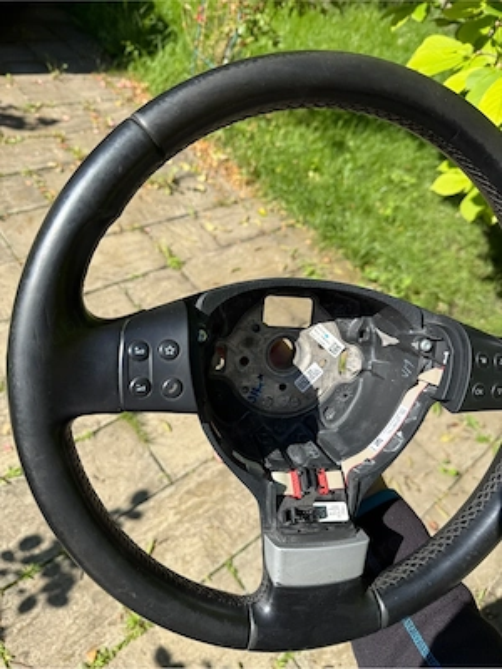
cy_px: 334
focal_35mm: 24
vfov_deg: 71.6
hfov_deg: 56.8
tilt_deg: -48.0
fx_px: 464
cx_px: 251
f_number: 1.78
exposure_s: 1/2525
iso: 80
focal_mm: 6.76
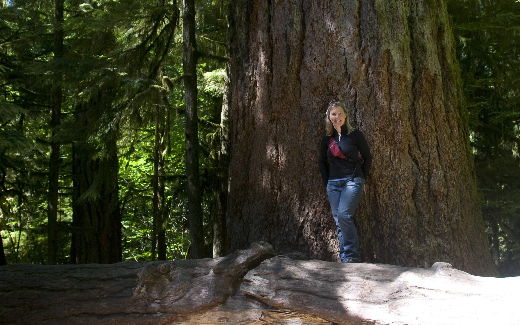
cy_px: 124
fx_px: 680
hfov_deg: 41.8
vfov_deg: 26.8
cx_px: 276
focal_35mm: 48
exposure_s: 1/250
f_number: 3.5
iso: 220
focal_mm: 18
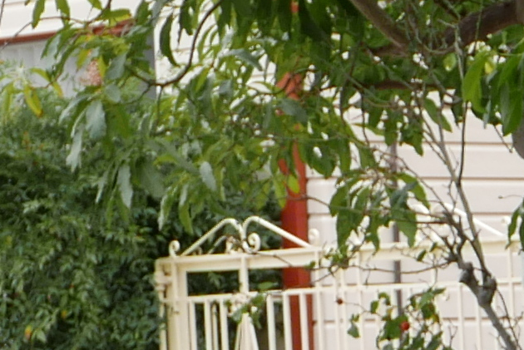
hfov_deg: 5.5
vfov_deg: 3.6
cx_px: 977
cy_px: 1151
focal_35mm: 366
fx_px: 5331
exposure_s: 1/125
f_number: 5.6
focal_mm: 24.5
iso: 200
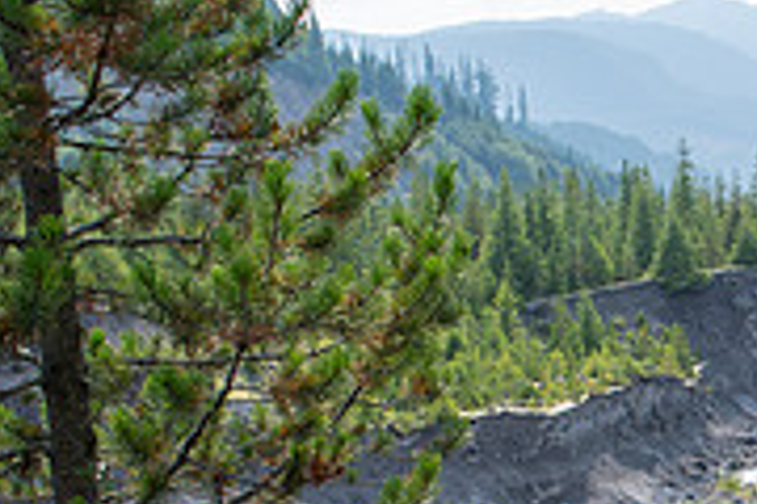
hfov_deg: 22.2
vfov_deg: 15.4
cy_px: 533
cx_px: 824
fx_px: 1829
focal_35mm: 87
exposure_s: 1/1250
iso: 200
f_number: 5
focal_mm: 18.5
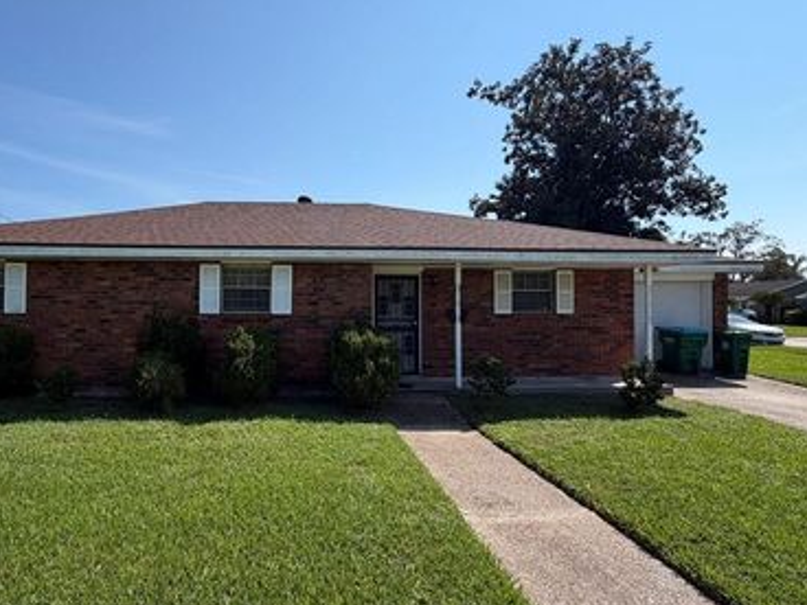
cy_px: 299
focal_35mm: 19
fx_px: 443
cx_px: 316
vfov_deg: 68.7
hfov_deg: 83.4
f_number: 2.2
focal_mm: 2.22
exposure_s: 1/914
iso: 20
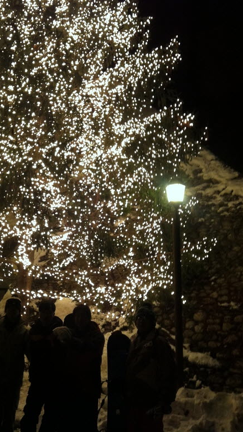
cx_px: 82
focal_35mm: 39
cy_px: 211
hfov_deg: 30.2
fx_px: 447
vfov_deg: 51.6
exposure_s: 1/15
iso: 200
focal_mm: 3.85
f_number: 2.8
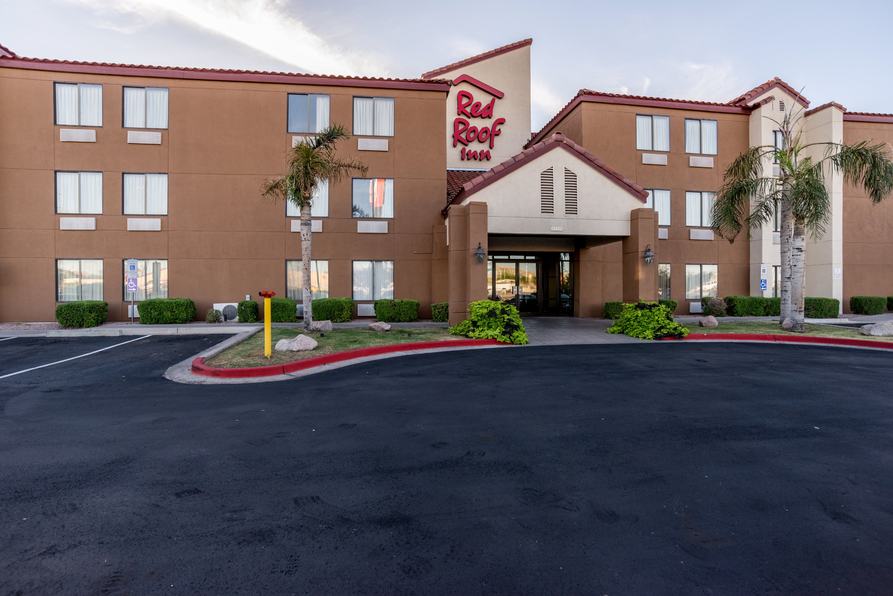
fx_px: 447
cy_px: 298
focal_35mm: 18
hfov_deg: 90.0
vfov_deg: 67.4
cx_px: 446
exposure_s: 1/400
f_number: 8
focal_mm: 18
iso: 400
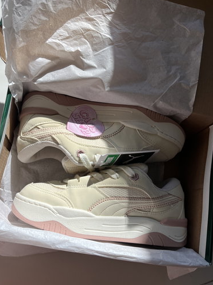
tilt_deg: -75.4
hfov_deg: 49.7
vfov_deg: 63.4
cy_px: 149
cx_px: 100
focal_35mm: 28
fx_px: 230
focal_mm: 5.1
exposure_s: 1/3521
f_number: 1.6
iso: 50
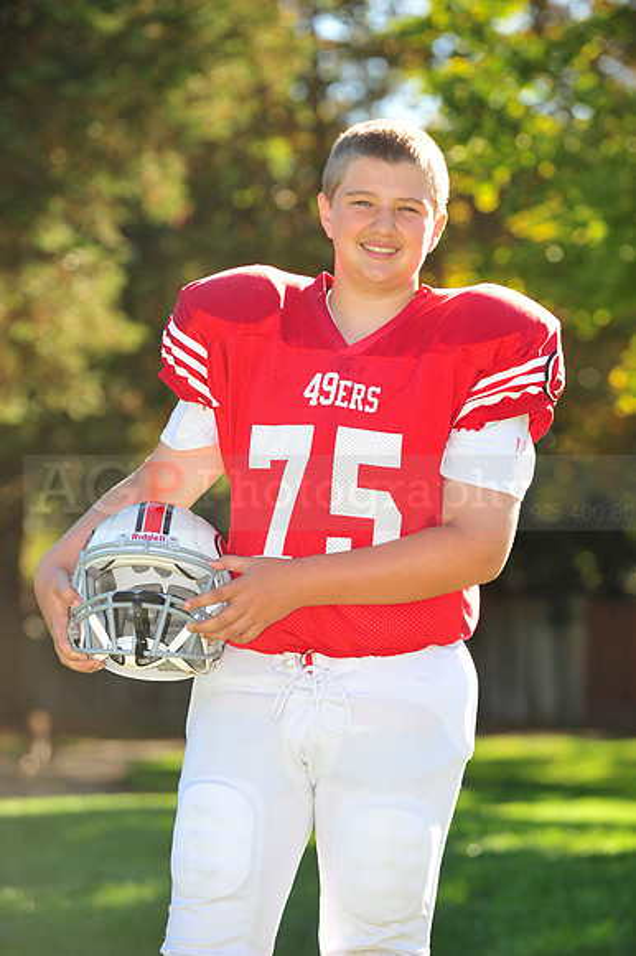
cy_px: 478
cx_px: 318
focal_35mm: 160
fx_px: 4245
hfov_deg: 8.6
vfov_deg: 12.8
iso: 200
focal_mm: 160
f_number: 4.5
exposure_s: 1/320
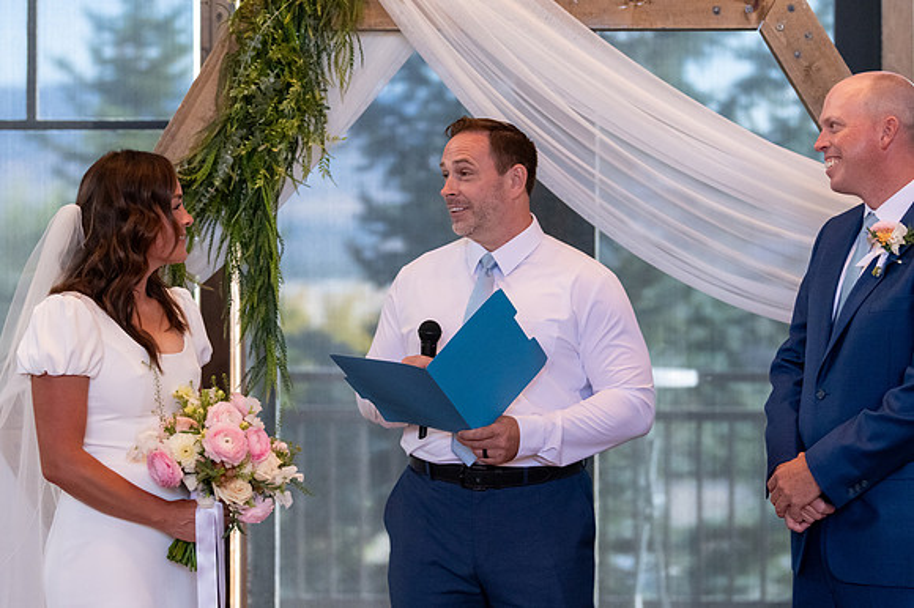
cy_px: 304
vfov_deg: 11.4
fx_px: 3043
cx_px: 444
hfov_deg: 17.1
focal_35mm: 120
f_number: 2.8
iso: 3200
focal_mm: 95
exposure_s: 1/400
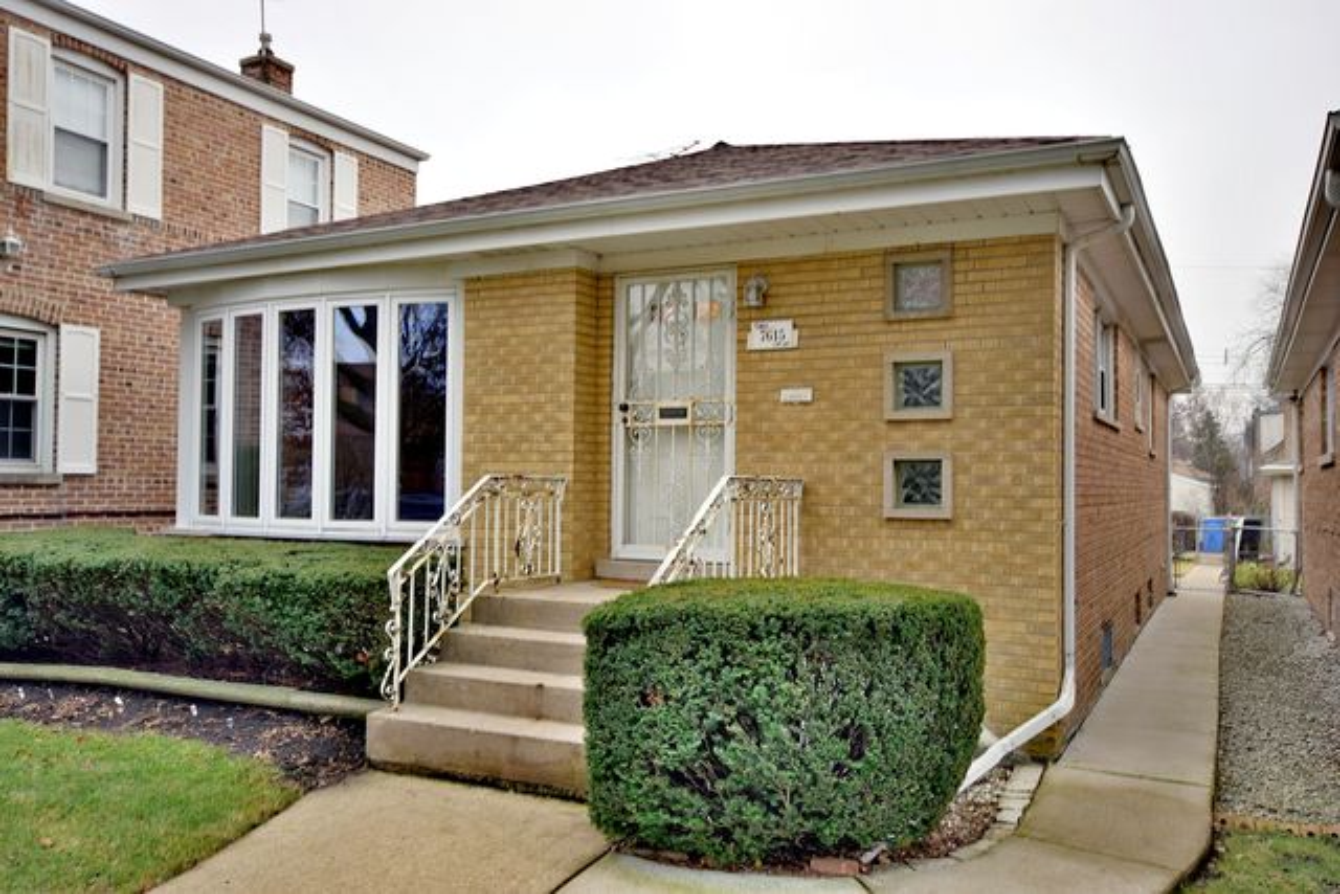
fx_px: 1117
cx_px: 670
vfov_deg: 43.6
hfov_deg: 61.9
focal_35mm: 30
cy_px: 447
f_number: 5.6
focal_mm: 20
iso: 500
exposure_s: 1/60
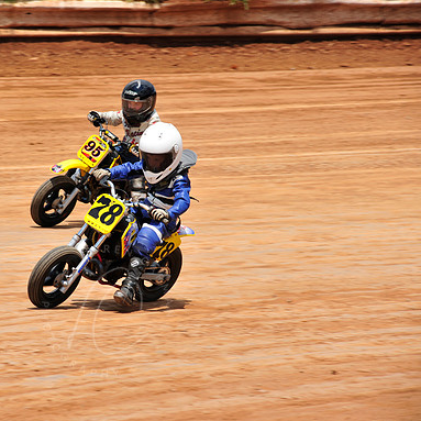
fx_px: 3536
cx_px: 107
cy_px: 210
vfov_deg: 6.8
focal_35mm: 257
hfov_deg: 6.8
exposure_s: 1/400
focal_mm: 200
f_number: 10
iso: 200
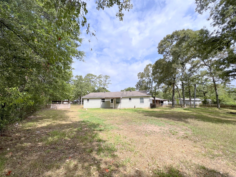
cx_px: 118
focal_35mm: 13
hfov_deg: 106.2
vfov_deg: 89.9
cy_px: 88
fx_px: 89
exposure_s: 1/2481
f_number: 1.8
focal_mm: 1.57
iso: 32
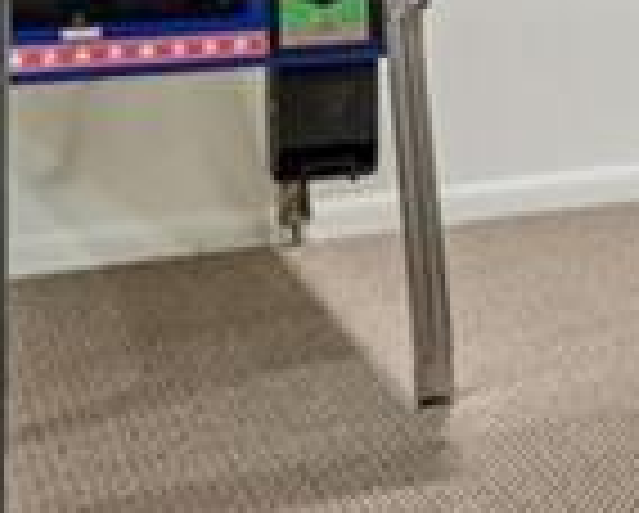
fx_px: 2045
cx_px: 2178
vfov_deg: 13.8
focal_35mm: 108
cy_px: -137
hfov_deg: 9.8
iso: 400
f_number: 6.4
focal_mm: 10.5
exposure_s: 1/8
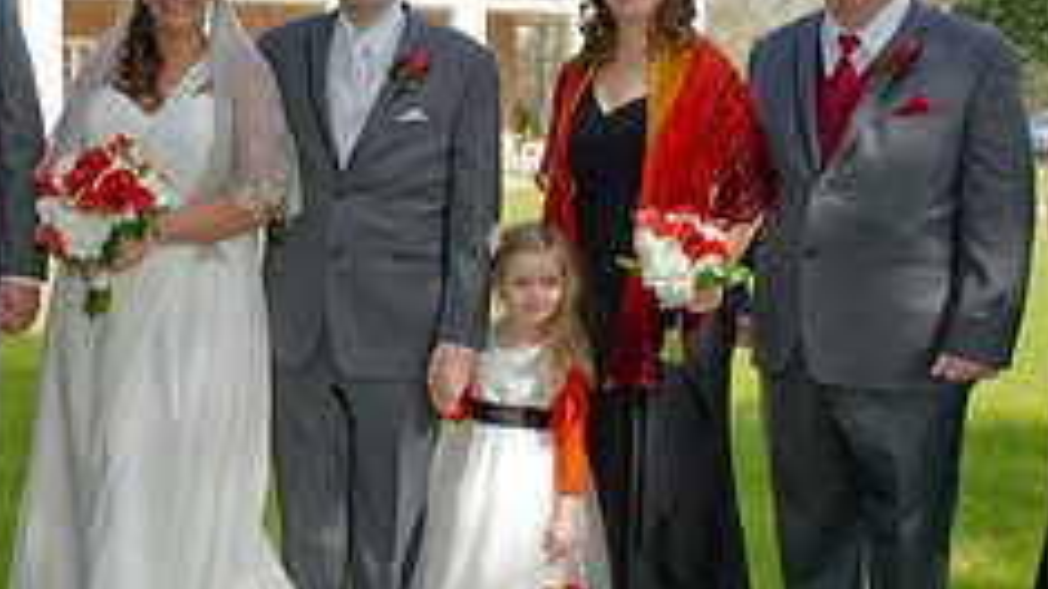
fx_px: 1722
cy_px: 245
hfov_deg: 33.0
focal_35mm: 62
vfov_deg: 19.4
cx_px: 223
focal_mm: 24
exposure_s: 1/250
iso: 200
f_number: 5
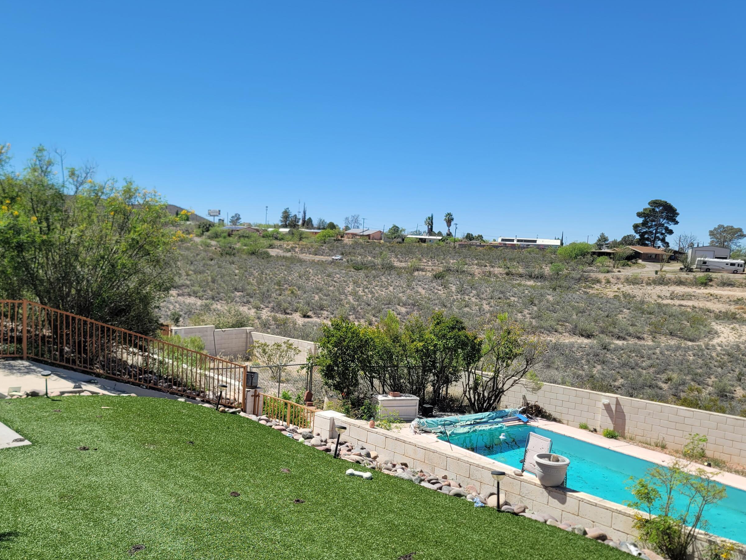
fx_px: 668
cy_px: 331
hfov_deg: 58.1
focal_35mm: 31
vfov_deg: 45.3
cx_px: 316
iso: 20
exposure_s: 1/939
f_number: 1.8
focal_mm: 7
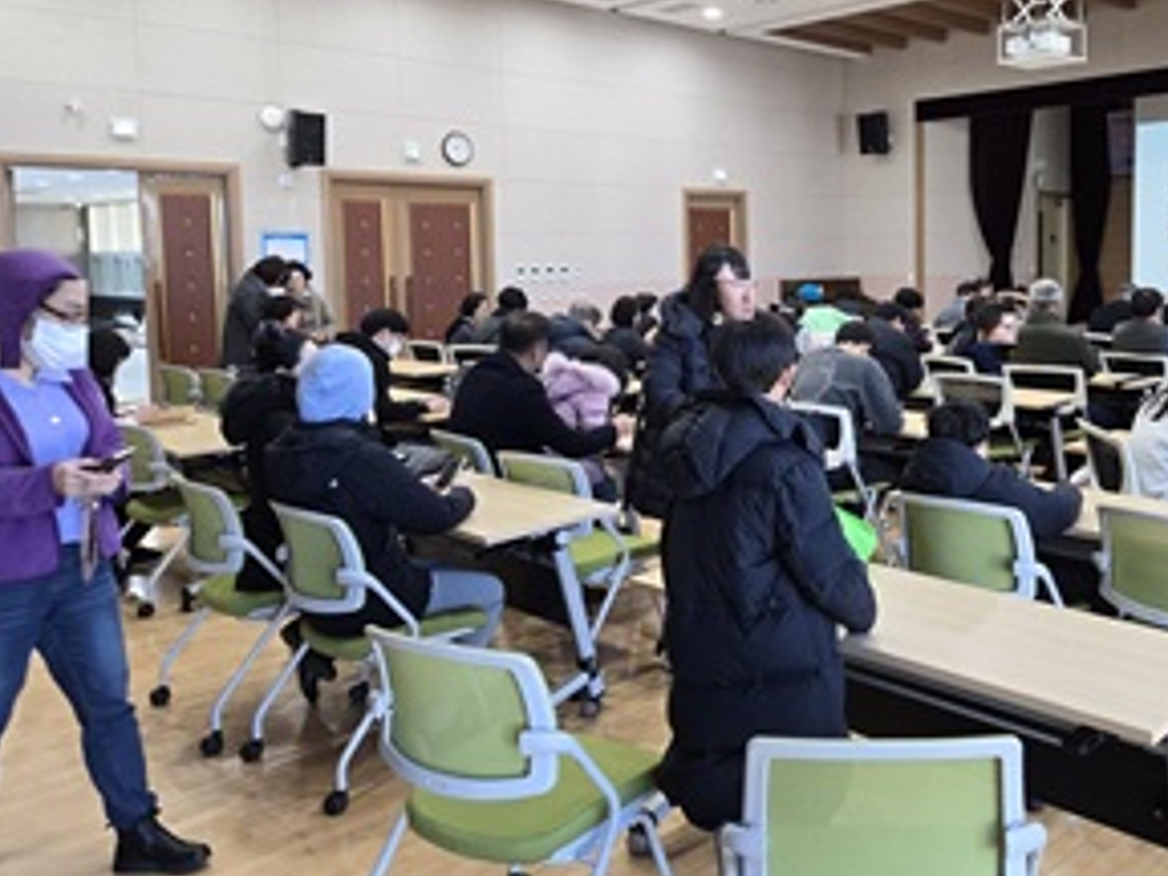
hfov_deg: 55.3
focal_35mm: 32
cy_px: 324
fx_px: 1080
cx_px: 803
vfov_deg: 43.8
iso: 160
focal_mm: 5.4
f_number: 1.8
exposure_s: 1/120
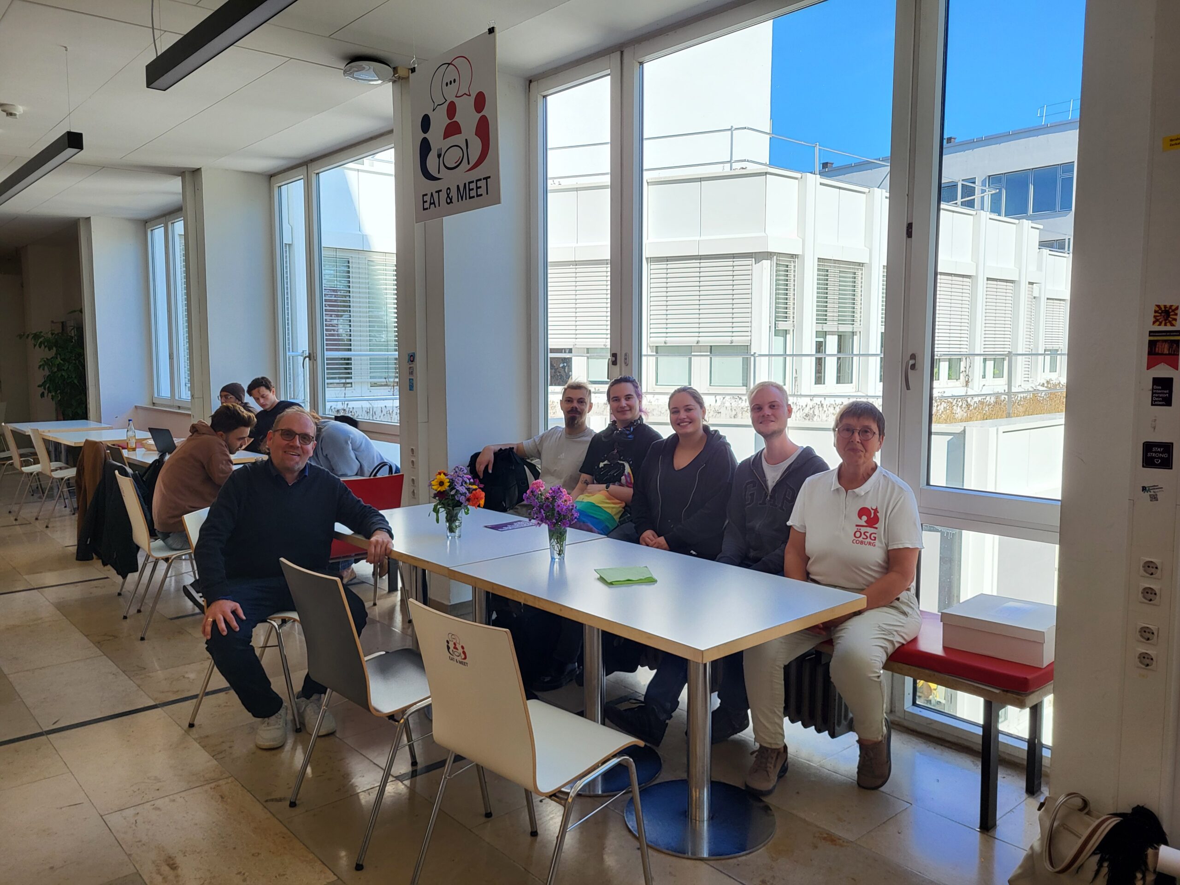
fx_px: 886
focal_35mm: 26
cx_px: 590
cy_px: 442
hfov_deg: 67.3
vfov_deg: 53.1
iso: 40
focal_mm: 5.4
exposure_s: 1/367
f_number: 1.8
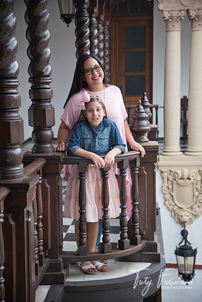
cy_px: 150
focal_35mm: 76
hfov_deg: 17.9
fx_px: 640
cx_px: 101
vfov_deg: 26.7
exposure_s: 1/125
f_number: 5
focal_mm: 75
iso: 640
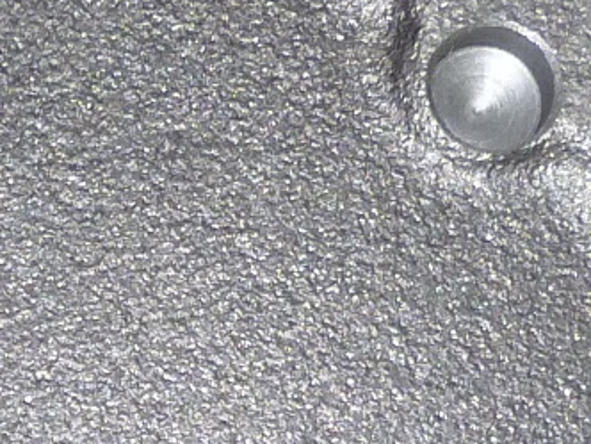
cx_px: -84
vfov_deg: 7.7
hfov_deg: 10.7
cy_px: 1018
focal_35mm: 182
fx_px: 3107
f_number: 3.3
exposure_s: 1/30
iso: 160
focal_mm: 5
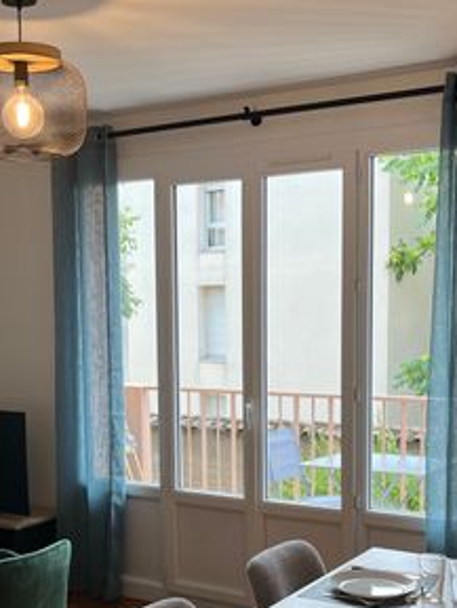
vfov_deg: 35.2
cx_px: 158
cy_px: 398
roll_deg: +0.6
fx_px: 950
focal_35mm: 54
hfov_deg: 26.9
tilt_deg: -6.9
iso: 40
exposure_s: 1/100
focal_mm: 5.1
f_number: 1.6
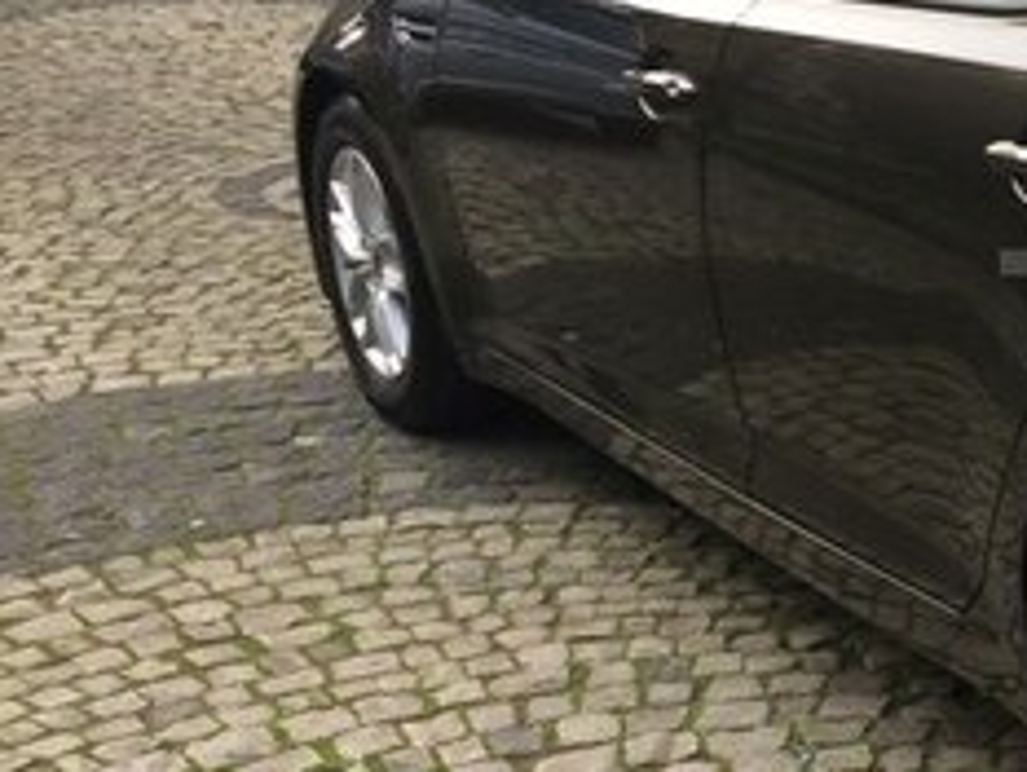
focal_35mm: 82
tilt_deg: -15.6
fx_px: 2434
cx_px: 1450
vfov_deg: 18.0
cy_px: 315
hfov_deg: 20.9
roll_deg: -0.5
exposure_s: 1/100
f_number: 2.2
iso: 40
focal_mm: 4.15
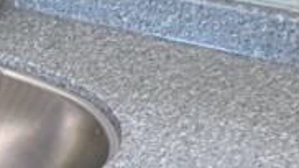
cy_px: 334
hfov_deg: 14.1
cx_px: -246
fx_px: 1061
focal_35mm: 134
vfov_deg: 8.6
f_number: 2.2
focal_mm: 2.35
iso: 532
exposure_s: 1/44.9
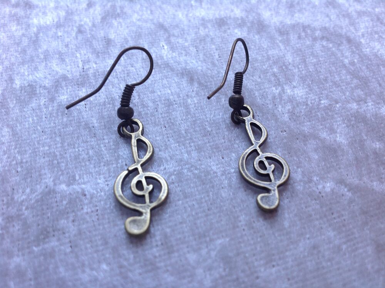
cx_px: 192
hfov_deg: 52.7
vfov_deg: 40.6
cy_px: 144
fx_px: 389
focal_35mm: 35
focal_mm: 4.28
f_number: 2.4
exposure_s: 1/60
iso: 80
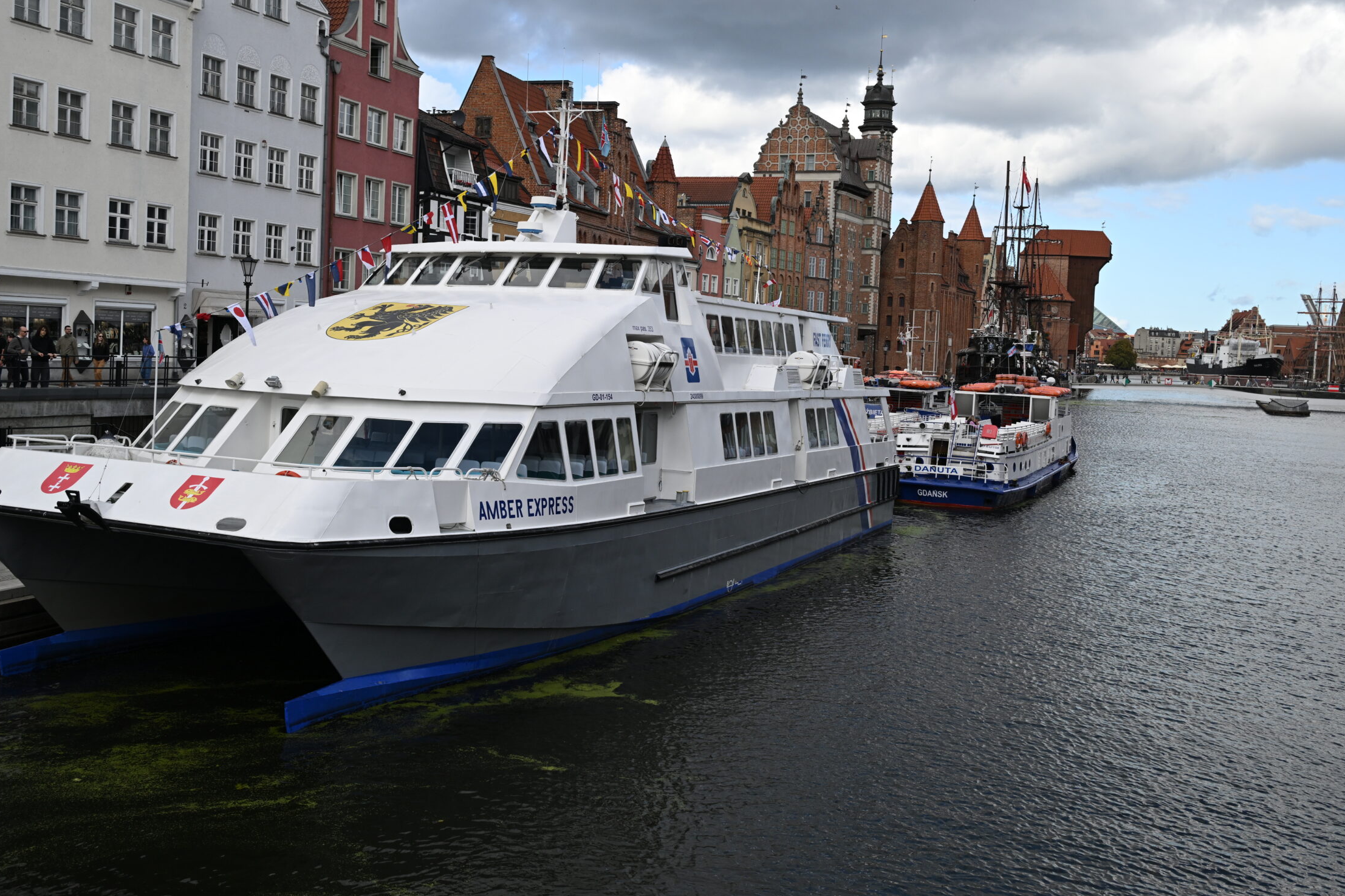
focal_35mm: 37
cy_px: 387
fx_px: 1382
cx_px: 615
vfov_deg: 35.9
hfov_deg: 51.8
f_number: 4
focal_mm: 32
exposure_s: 1/3200
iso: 400
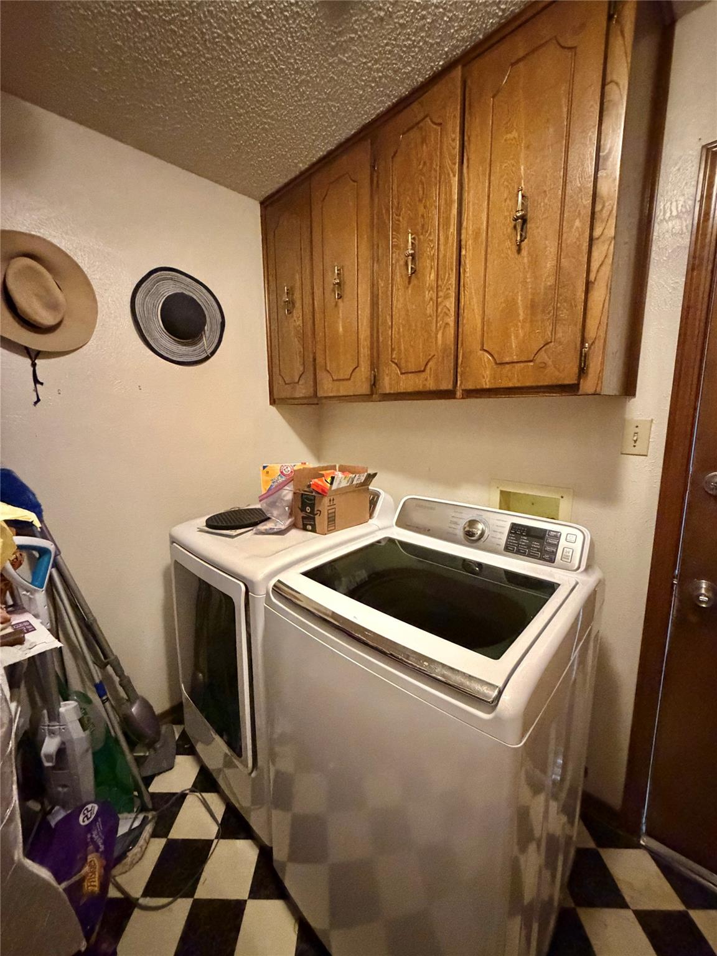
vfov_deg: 102.1
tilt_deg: -9.8
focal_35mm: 14
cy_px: 478
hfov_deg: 85.7
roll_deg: +0.7
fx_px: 387
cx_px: 358
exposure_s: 1/40
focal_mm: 2.22
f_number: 2.2
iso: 1250
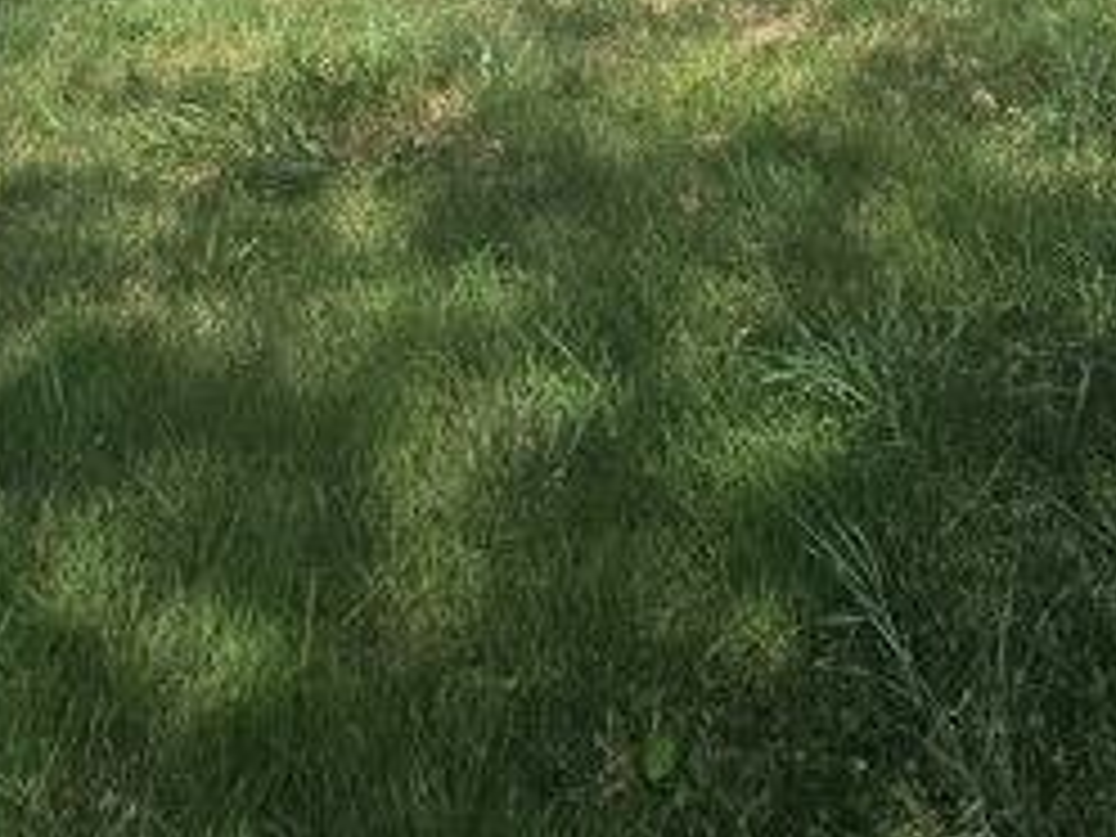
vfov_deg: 24.3
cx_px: 729
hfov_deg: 44.2
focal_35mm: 42
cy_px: -504
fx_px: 1354
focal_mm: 2.2
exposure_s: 1/2228
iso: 50
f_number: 2.2
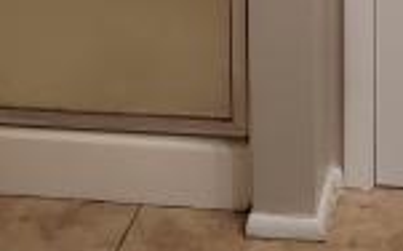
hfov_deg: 17.6
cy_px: -219
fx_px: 1284
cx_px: 360
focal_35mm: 117
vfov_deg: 10.4
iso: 250
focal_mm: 4.3
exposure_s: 1/60
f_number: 2.4
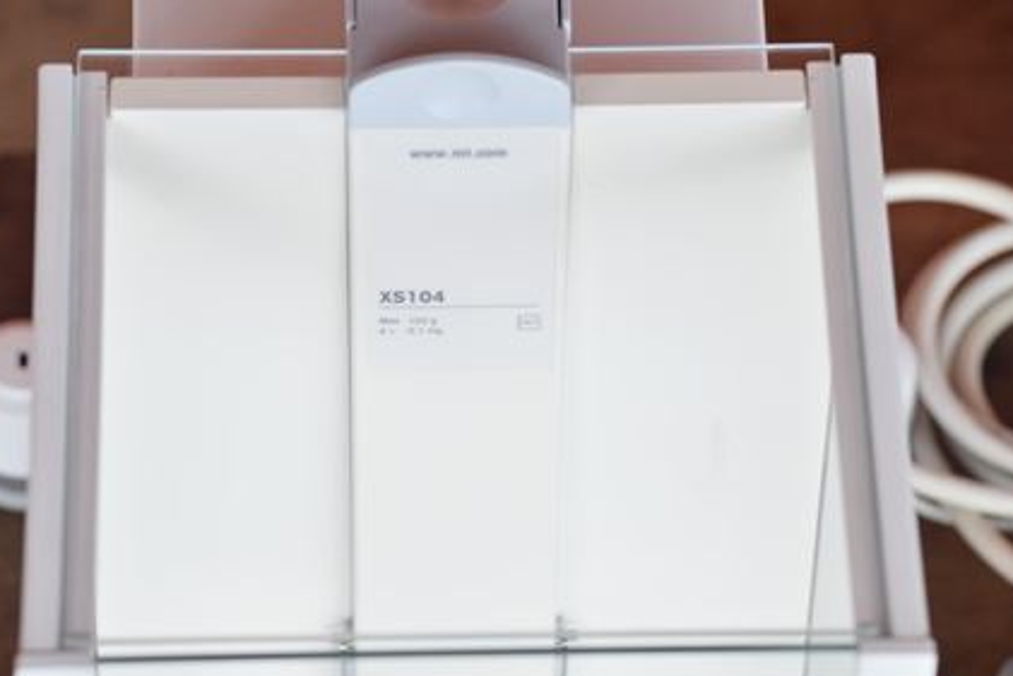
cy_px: 383
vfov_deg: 9.1
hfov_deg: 13.5
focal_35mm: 152
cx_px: 496
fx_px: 4267
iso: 1250
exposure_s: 1/200
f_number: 6.3
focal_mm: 85
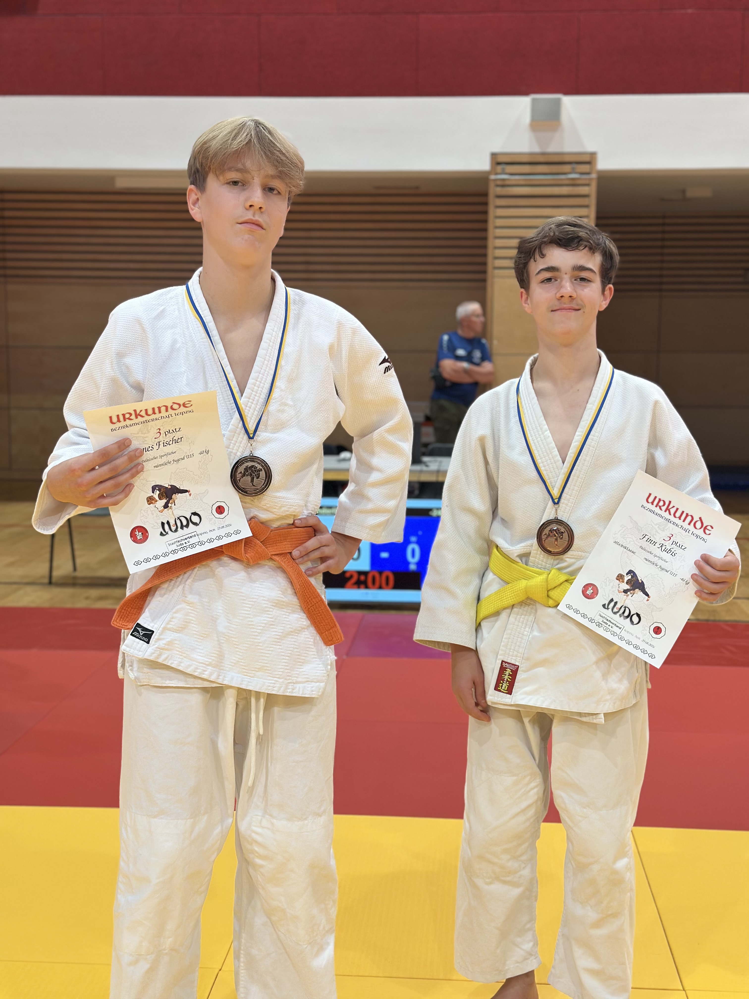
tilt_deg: -6.1
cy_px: 500
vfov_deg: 39.7
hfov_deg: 30.3
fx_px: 1385
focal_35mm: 48
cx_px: 374
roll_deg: -1.1
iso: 125
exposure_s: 1/110
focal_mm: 6.86
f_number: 1.78
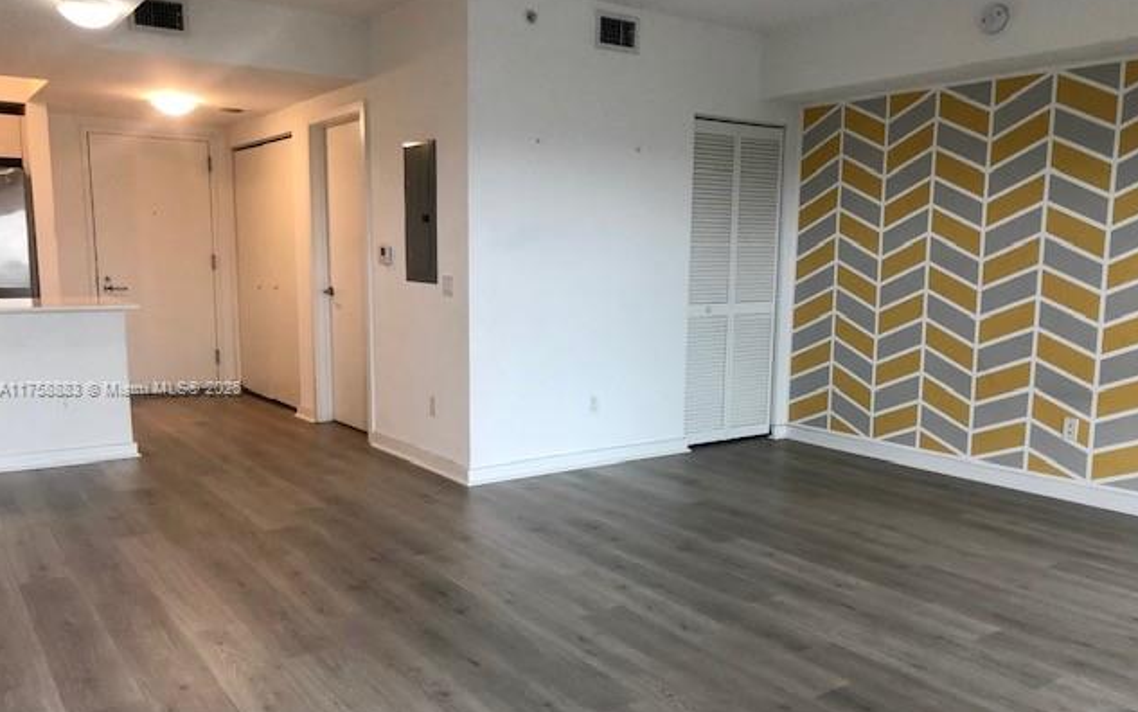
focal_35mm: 30
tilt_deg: -8.7
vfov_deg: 41.8
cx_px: 568
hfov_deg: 62.9
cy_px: 390
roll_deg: +0.0
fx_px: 931
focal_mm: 4
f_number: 1.8
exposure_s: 1/30
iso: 32
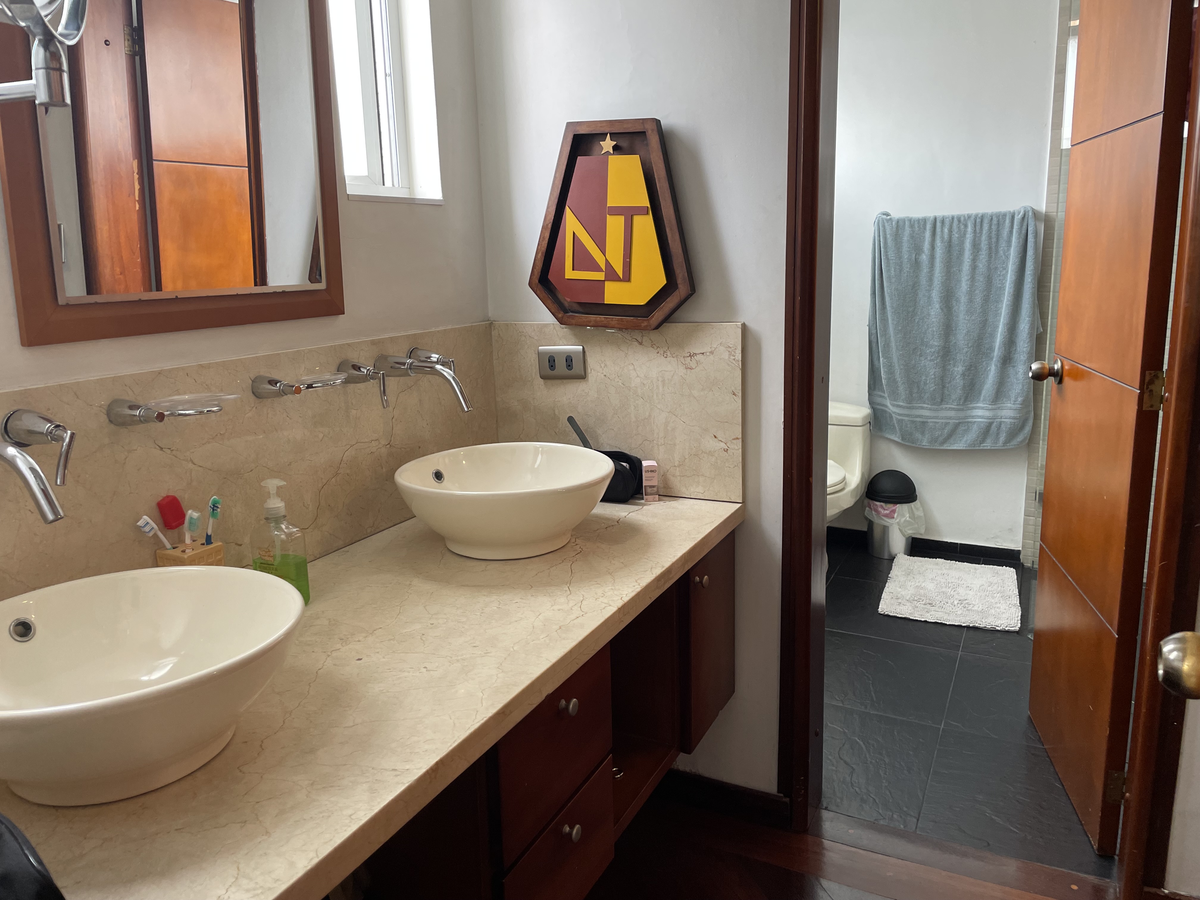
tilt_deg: -11.5
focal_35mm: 26
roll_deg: +1.1
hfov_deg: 67.3
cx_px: 600
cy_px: 450
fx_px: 901
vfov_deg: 53.1
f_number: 1.6
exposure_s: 1/121
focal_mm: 4.2
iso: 100
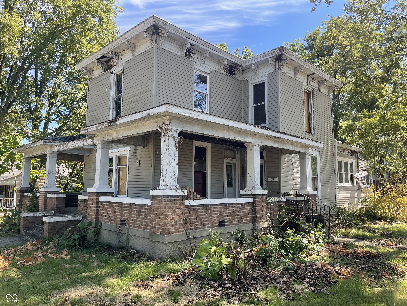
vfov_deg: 54.9
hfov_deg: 69.4
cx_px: 204
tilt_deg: +5.8
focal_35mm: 25
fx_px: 294
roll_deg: -0.7
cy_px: 153
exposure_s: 1/521
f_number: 1.6
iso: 32
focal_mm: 5.1
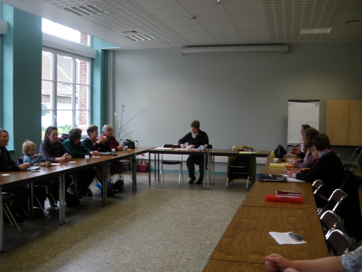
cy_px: 136
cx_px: 181
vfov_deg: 39.7
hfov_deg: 51.4
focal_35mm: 36
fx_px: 376
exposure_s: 1/50
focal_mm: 6.3
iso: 125
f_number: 3.5
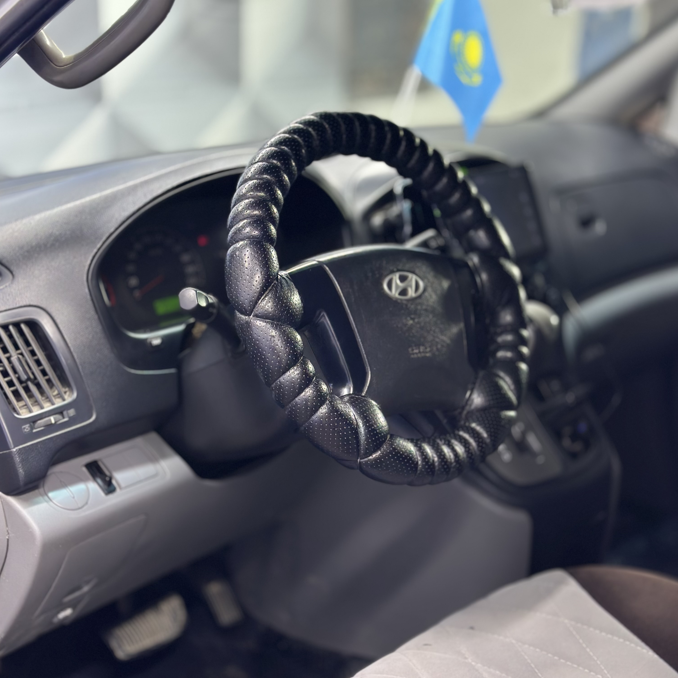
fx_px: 1263
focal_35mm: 57
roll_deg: -0.7
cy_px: 340
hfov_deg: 30.0
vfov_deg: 30.0
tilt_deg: -15.3
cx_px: 340
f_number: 1.78
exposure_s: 1/50
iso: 80
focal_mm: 6.86
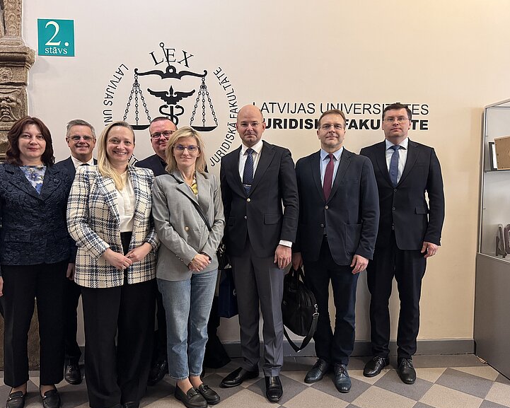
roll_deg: -1.0
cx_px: 260
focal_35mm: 26
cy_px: 206
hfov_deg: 66.0
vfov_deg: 54.9
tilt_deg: -2.9
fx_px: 392
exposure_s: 1/50
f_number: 1.78
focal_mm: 6.76
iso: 640
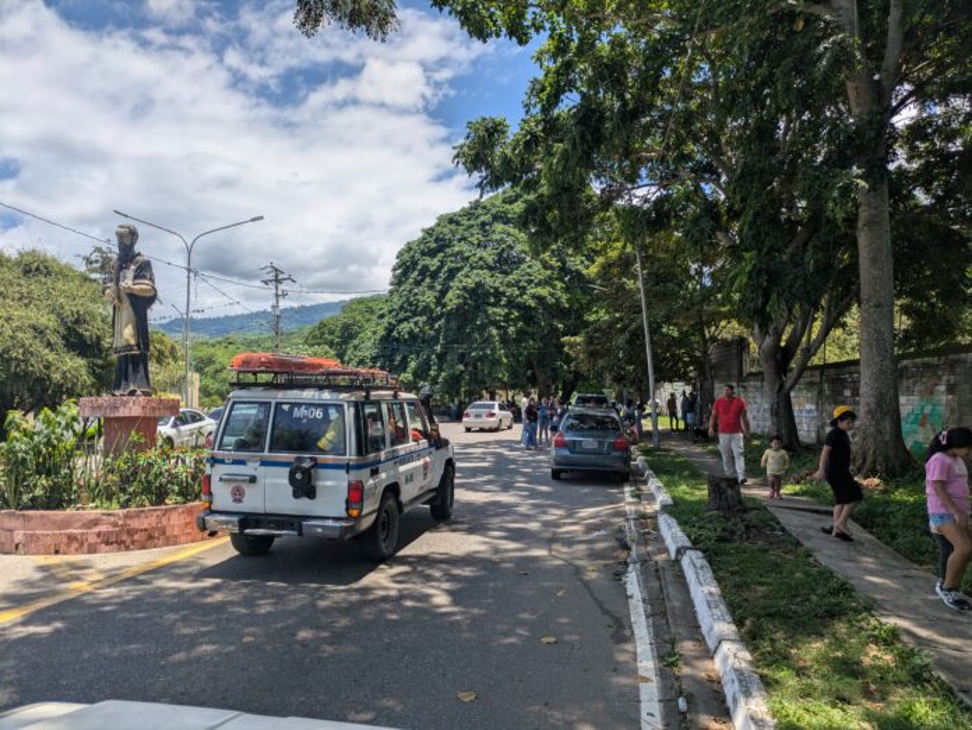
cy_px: 365
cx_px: 486
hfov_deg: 69.4
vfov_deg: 54.9
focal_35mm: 25
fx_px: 702
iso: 50
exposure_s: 1/2451
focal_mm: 5.43
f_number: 1.89
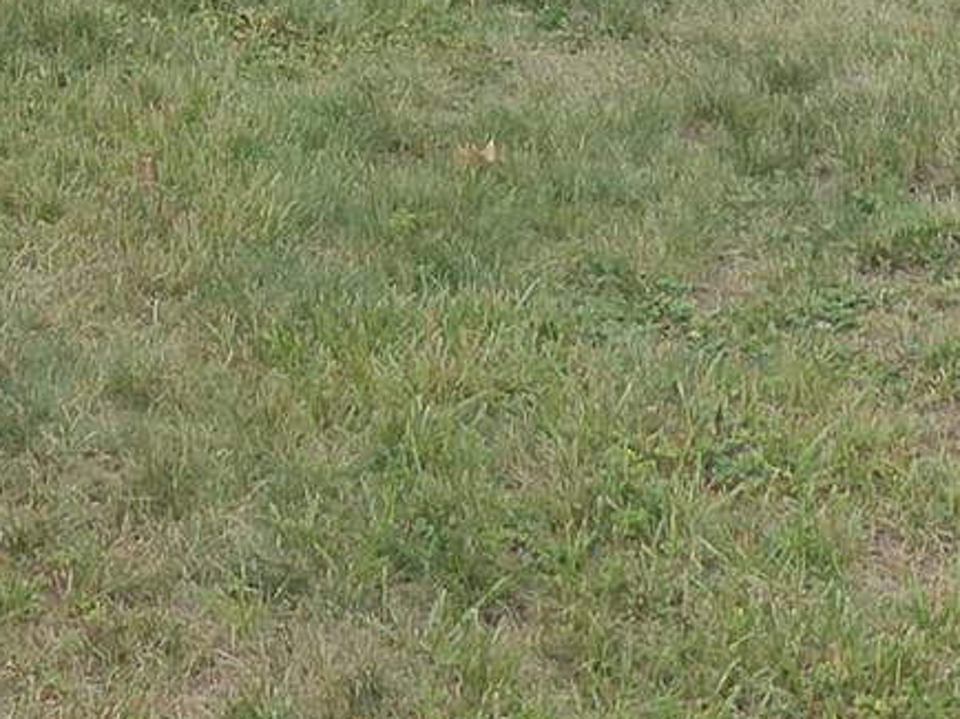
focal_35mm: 118
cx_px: 237
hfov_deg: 16.6
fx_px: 3271
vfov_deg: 11.2
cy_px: -790
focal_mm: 4.3
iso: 160
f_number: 3.3
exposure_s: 1/500
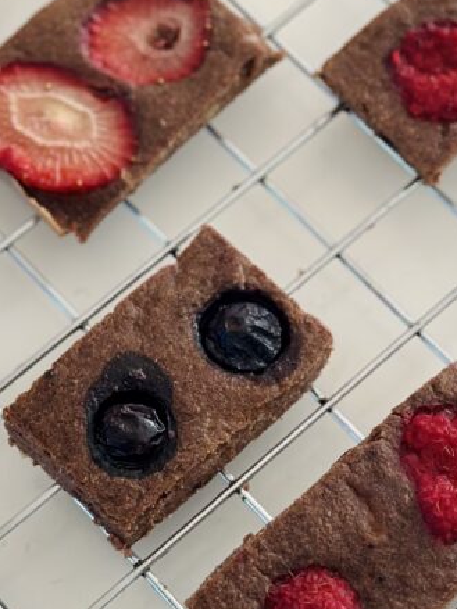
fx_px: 1972
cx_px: 310
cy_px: 268
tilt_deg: -65.9
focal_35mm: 112
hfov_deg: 13.2
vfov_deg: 17.6
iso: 125
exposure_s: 1/88
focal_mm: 6.86
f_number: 1.78
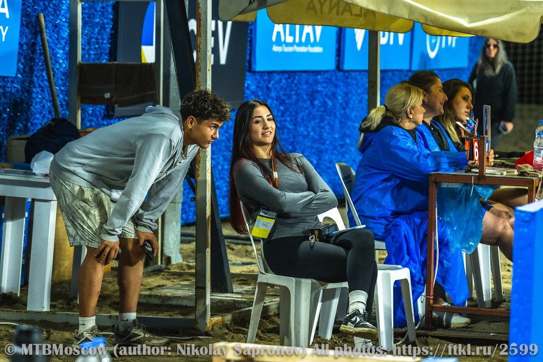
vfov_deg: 7.6
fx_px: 2714
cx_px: 272
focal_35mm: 180
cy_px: 181
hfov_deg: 11.4
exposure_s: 1/250
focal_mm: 120
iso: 2000
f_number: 3.5
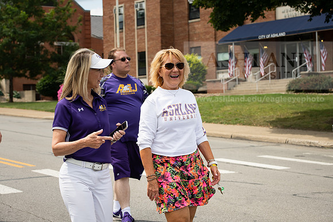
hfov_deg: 28.8
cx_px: 166
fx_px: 648
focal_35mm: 70
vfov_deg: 19.5
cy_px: 111
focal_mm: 70
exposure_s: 1/640
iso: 250
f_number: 7.1
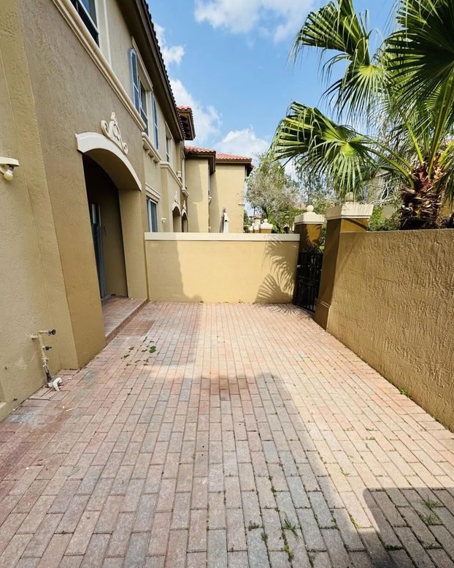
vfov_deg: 96.6
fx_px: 252
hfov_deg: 84.1
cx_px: 223
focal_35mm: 15
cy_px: 305
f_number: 2.2
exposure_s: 1/1277
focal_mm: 2.22
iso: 40
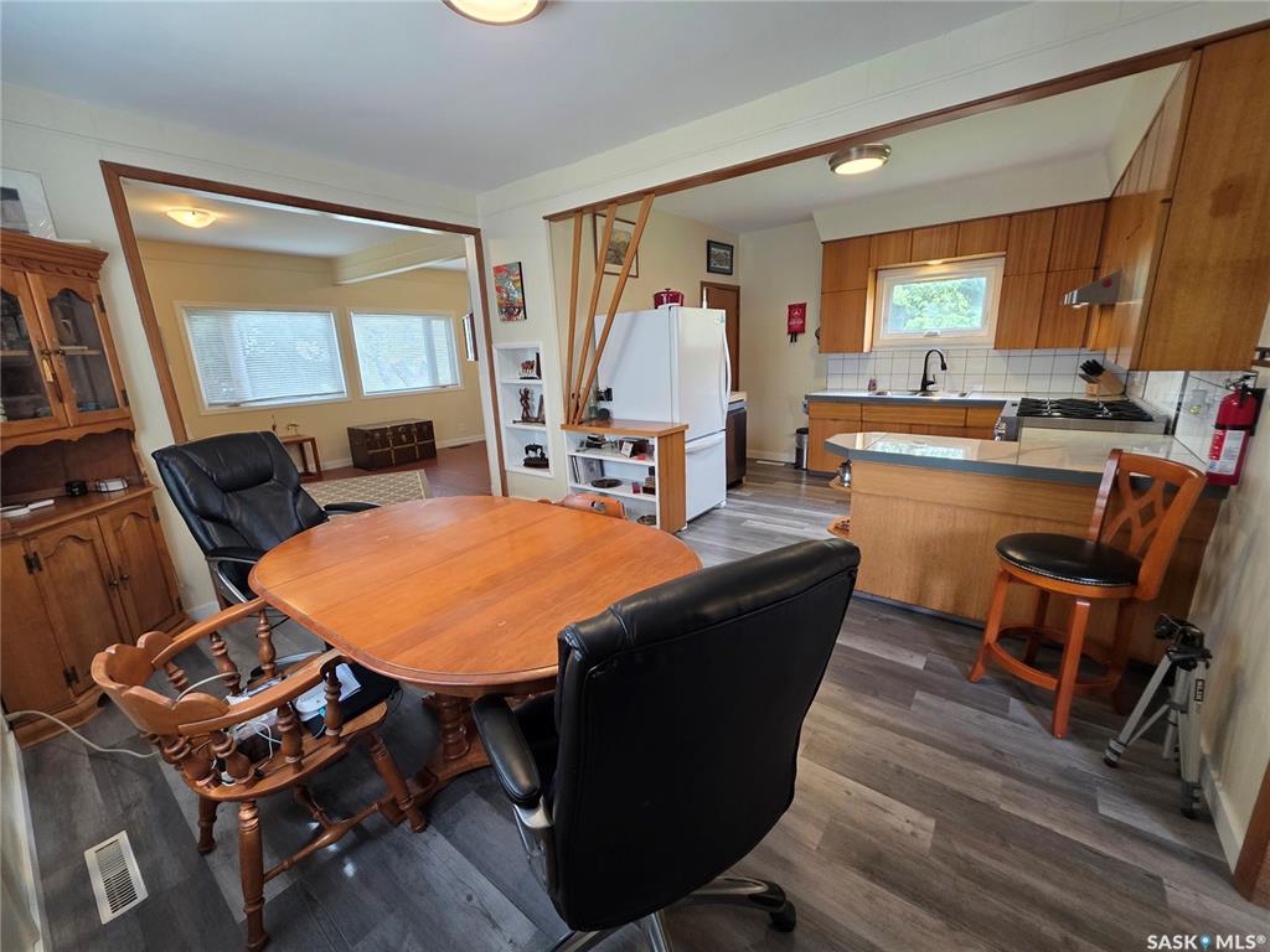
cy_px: 476
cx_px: 635
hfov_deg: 106.2
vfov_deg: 89.9
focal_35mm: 13
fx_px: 477
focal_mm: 2.2
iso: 250
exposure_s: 1/120
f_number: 1.9
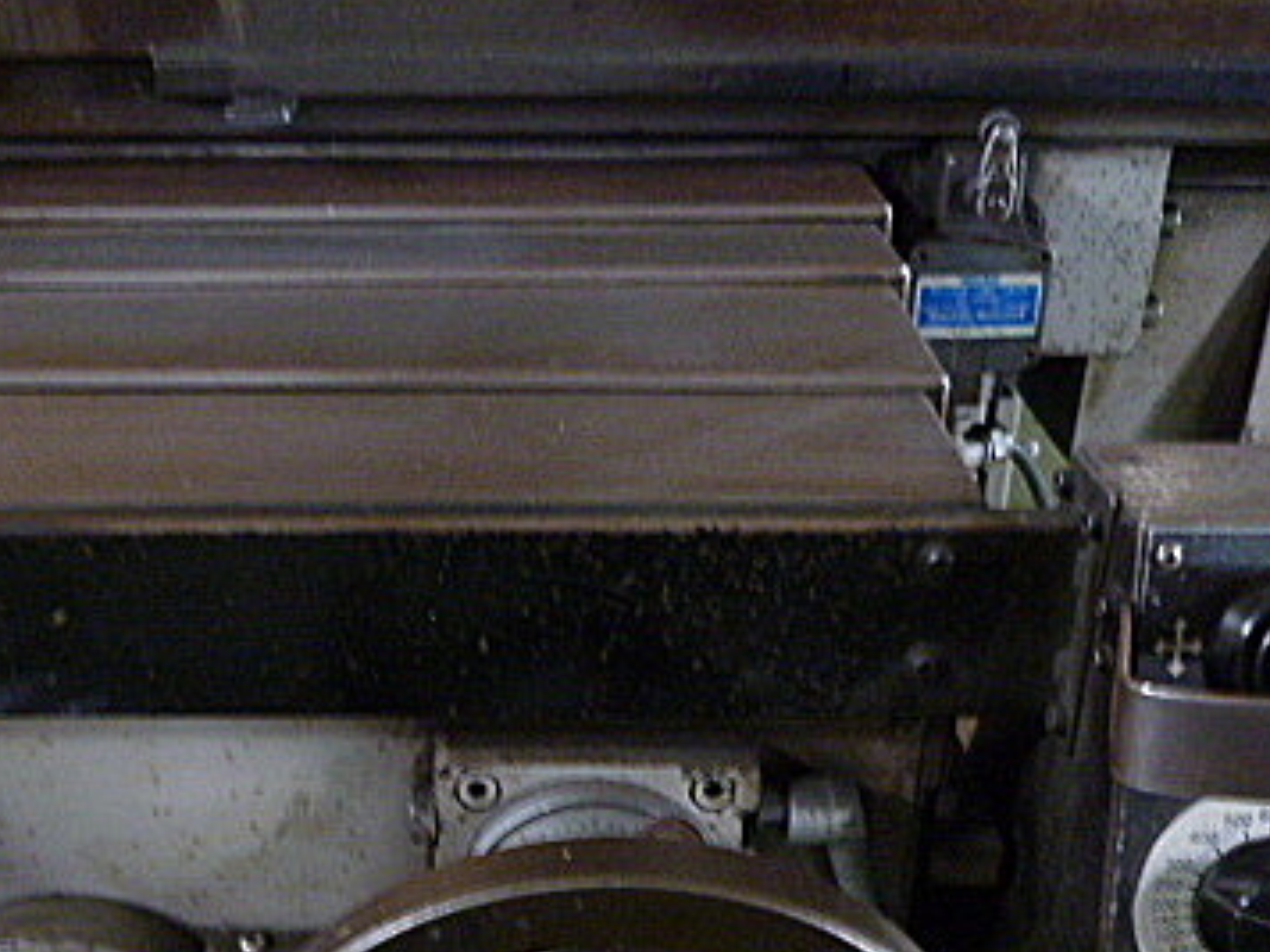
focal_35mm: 45
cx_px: 492
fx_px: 1651
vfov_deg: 31.4
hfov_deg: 41.8
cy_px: 759
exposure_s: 1/4
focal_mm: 4.5
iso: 400
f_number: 2.8
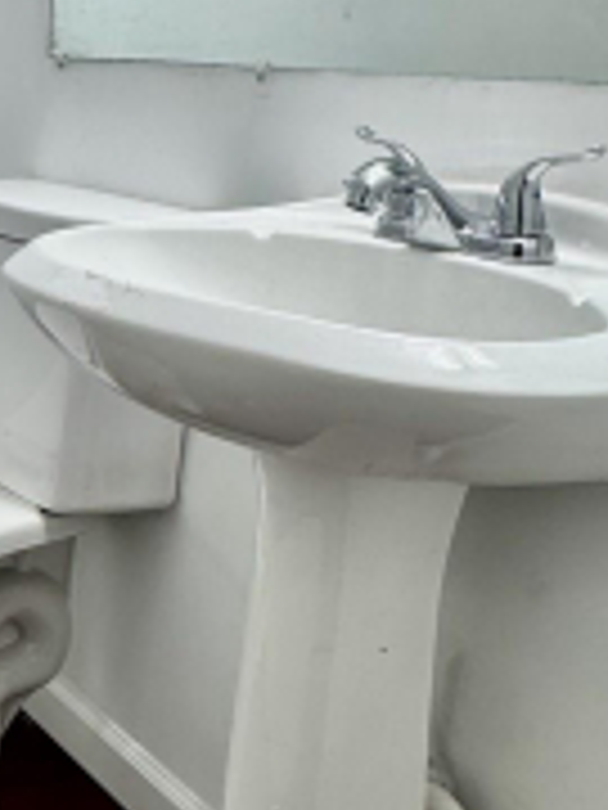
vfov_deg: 35.8
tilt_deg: -6.1
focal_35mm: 52
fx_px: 1218
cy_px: 178
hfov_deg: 25.0
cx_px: -144
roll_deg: -1.8
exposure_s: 1/135
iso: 40
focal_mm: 2.22
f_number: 2.2
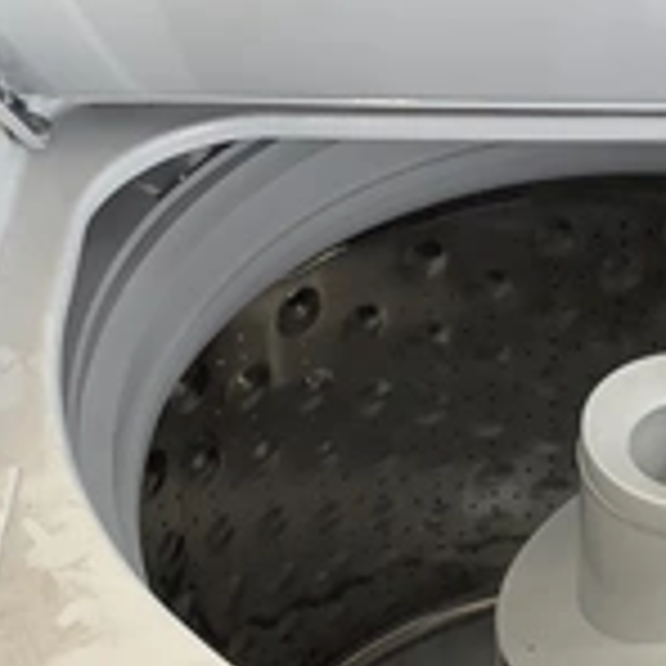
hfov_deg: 22.2
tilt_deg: -49.6
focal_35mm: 74
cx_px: 711
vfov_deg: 23.1
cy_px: 513
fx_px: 1611
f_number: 2.4
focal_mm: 3.3
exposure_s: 1/60
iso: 64
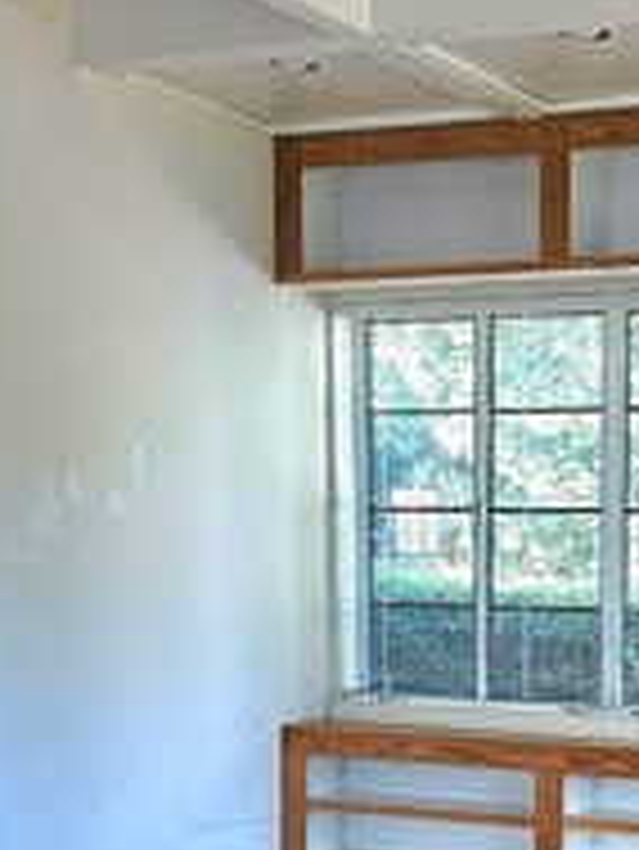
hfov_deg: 18.1
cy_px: 814
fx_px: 1918
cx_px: 738
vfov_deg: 24.1
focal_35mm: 78
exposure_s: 1/120
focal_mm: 5.4
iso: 100
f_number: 1.8
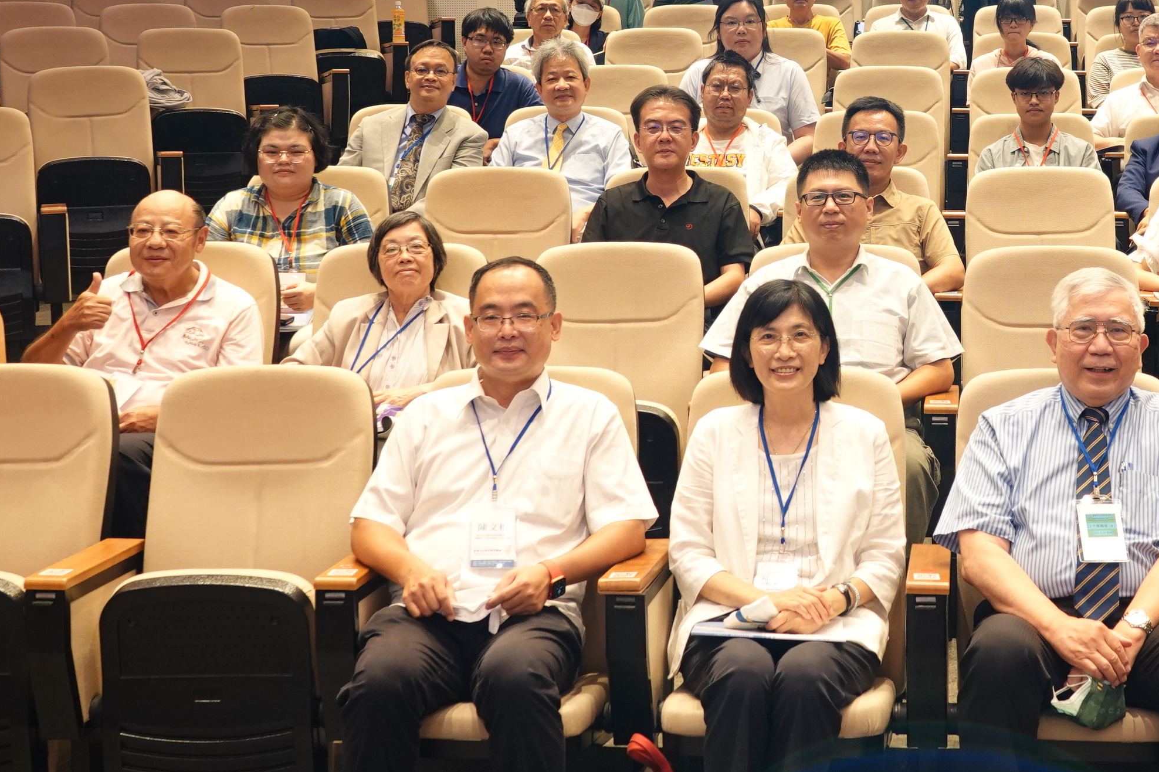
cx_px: 902
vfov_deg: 22.0
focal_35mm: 61
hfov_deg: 32.1
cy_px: 184
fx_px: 1964
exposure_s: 1/40
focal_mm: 11.51
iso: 320
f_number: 2.8
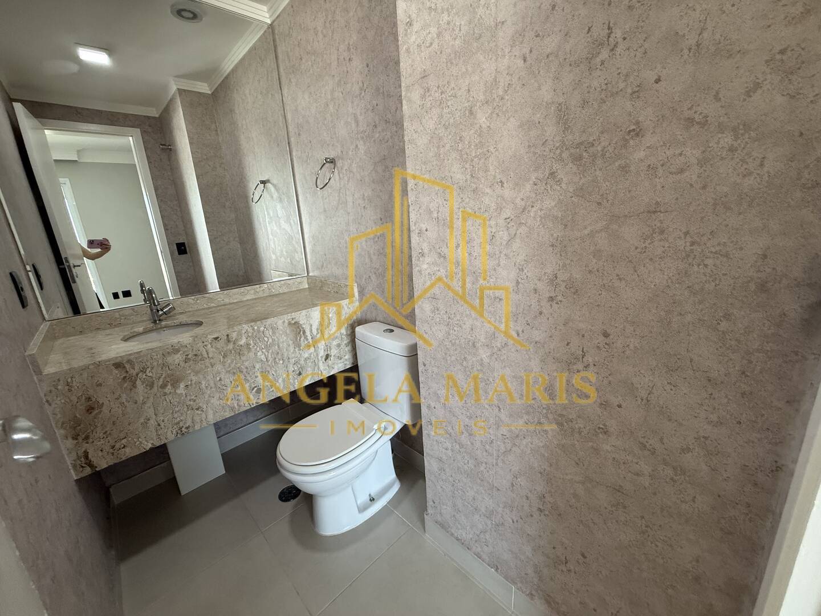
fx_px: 332
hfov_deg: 102.1
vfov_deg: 85.7
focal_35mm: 14
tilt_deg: -14.2
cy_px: 308
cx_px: 410
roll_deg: +5.1
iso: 320
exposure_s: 1/120
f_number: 2.2
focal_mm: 2.22
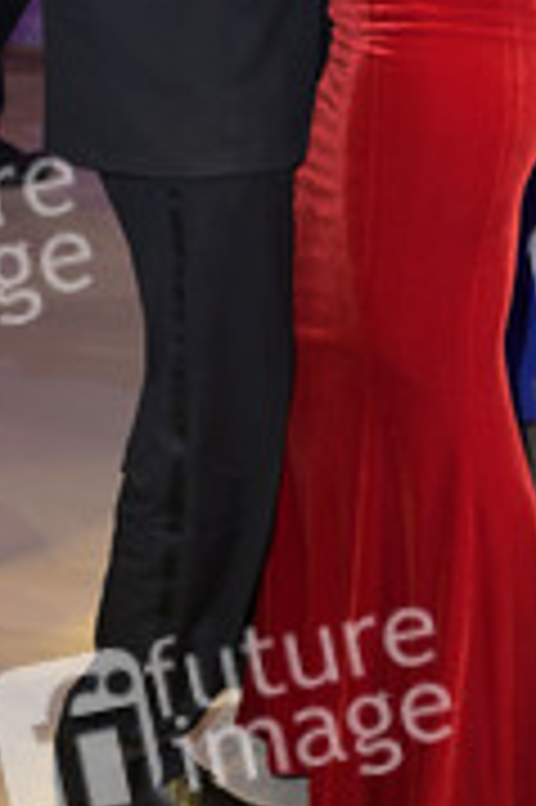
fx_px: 2595
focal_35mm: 116
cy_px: 41
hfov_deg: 11.8
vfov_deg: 17.3
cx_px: 351
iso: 2500
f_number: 5
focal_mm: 52
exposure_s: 1/250
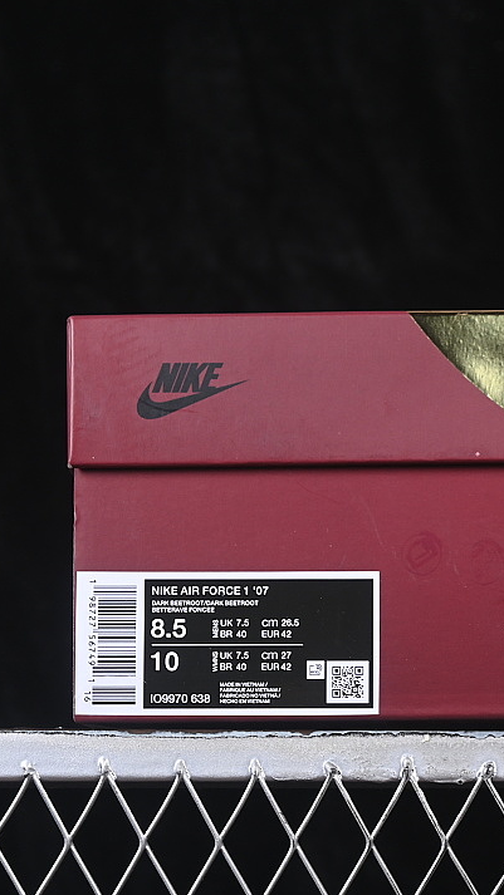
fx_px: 2828
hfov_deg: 10.1
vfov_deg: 18.0
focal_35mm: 119
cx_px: 484
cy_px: 451
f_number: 6.3
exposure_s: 1/60
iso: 160
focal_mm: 50
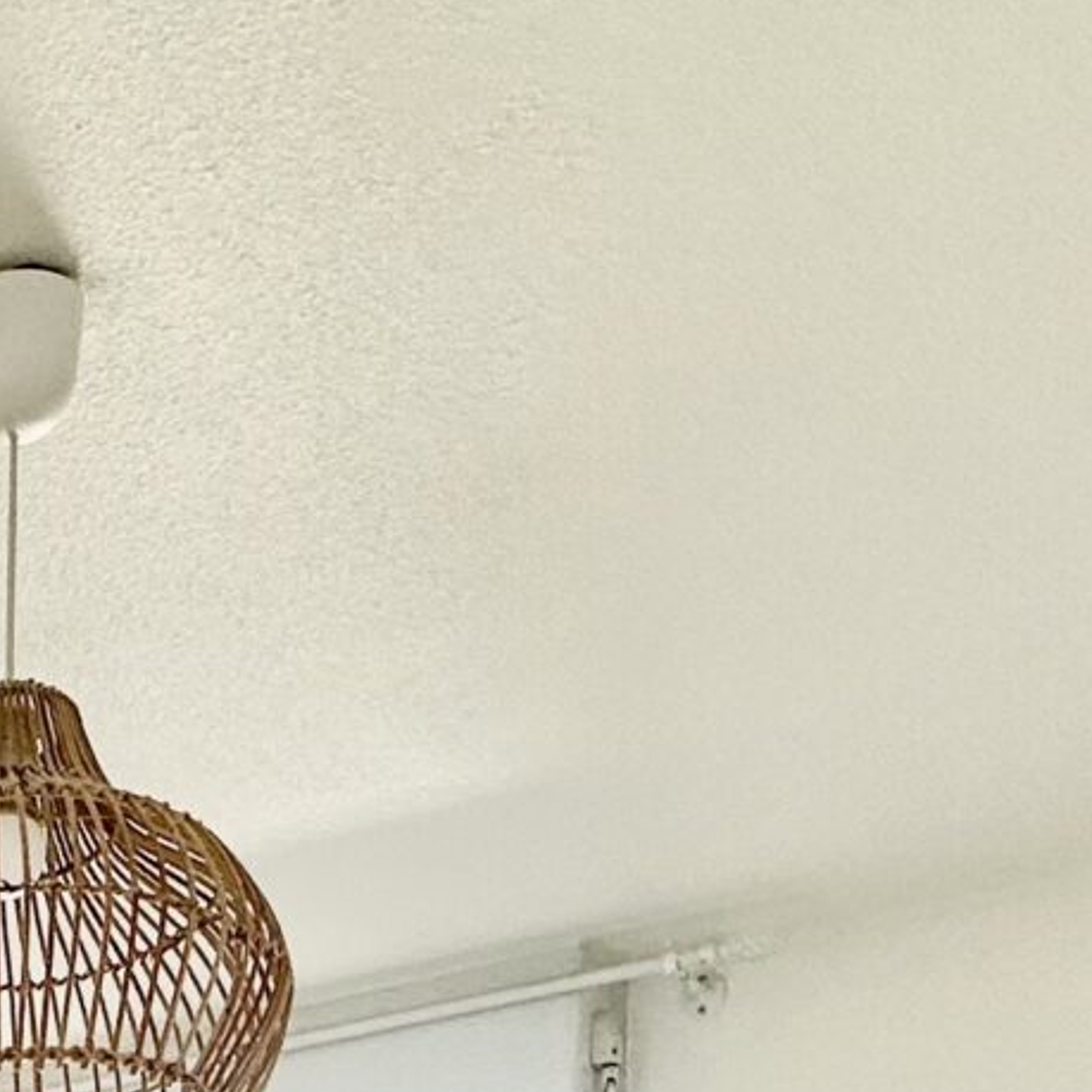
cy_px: 1963
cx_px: -388
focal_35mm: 69
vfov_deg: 19.1
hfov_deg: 22.1
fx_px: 2463
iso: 80
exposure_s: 1/99
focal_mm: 2.22
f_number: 2.2
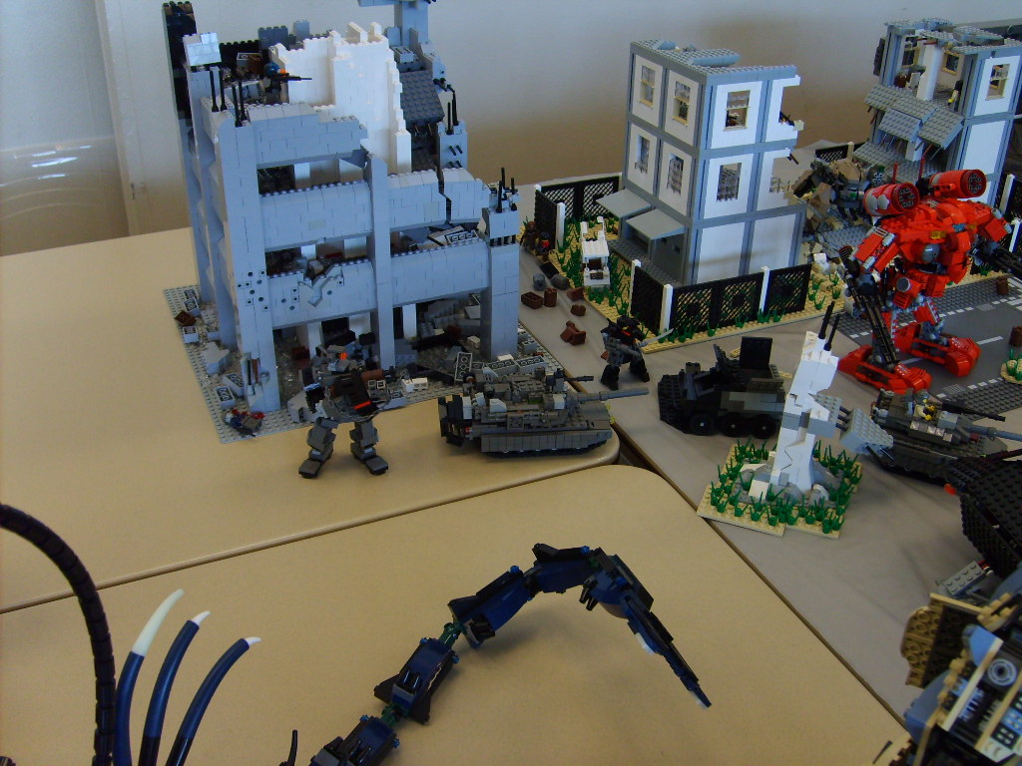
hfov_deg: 52.6
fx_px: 1033
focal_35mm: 35
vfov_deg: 40.7
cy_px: 383
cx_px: 511
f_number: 2.8
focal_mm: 5.8
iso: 100
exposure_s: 1/30
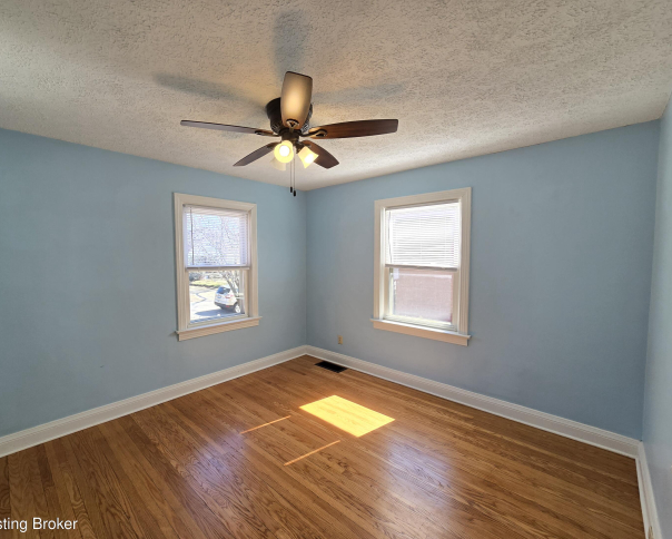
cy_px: 271
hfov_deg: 100.3
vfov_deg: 88.0
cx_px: 302
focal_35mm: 14
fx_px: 279
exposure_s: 1/120
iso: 50
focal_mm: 2.2
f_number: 2.2
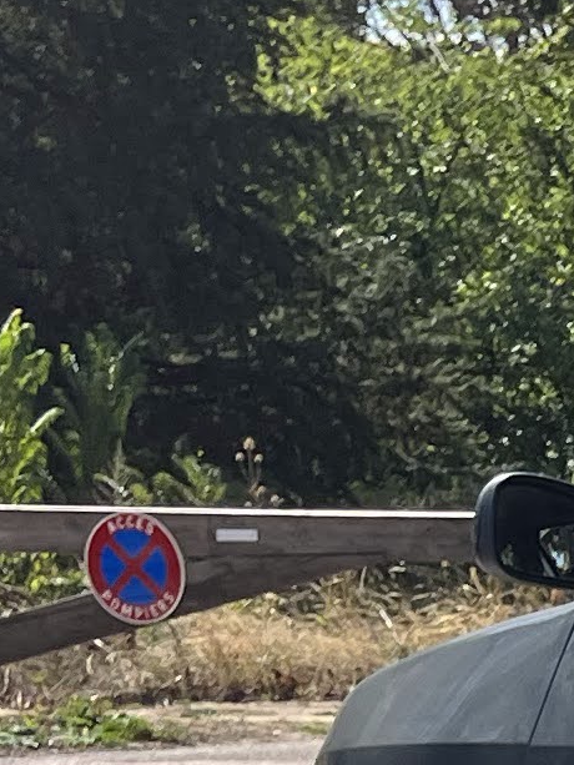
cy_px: 1394
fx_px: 3779
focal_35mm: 171
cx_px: 1824
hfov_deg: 7.5
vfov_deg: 10.8
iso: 50
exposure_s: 1/2062
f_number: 1.6
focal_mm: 5.1
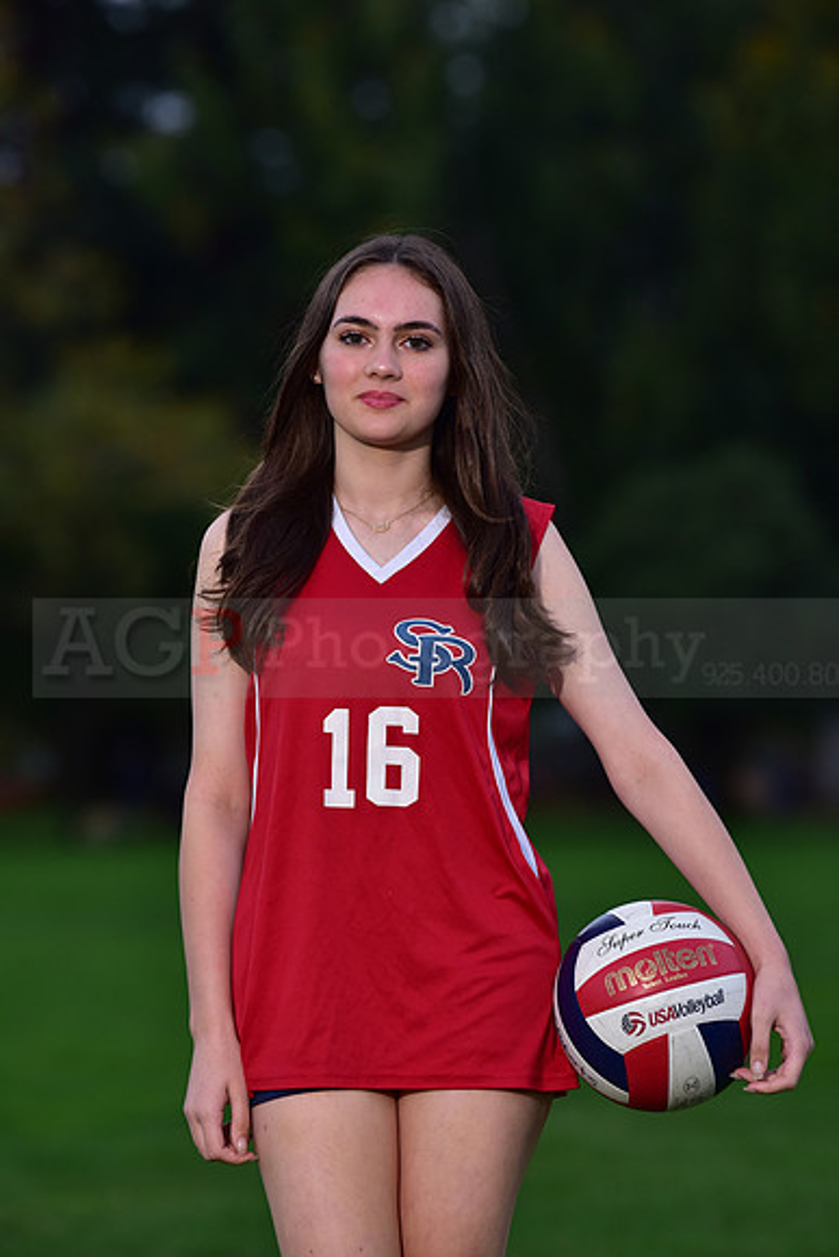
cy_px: 628
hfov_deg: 7.4
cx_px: 420
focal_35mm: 185
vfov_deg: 11.1
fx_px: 6463
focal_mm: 185
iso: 640
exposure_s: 1/200
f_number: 4.5
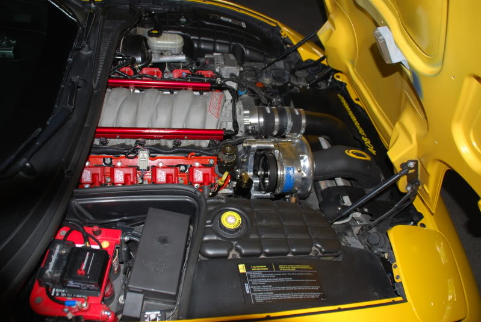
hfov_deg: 67.3
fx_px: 361
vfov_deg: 48.1
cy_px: 161
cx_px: 240
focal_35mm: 27
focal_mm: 18
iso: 200
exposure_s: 1/60
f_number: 3.5
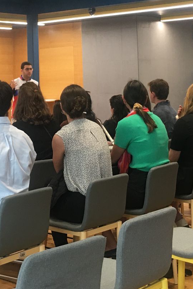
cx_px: 60
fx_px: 603
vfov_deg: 26.2
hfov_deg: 18.1
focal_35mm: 75
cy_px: 36
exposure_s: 1/17
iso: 40
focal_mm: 4.15
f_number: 2.2
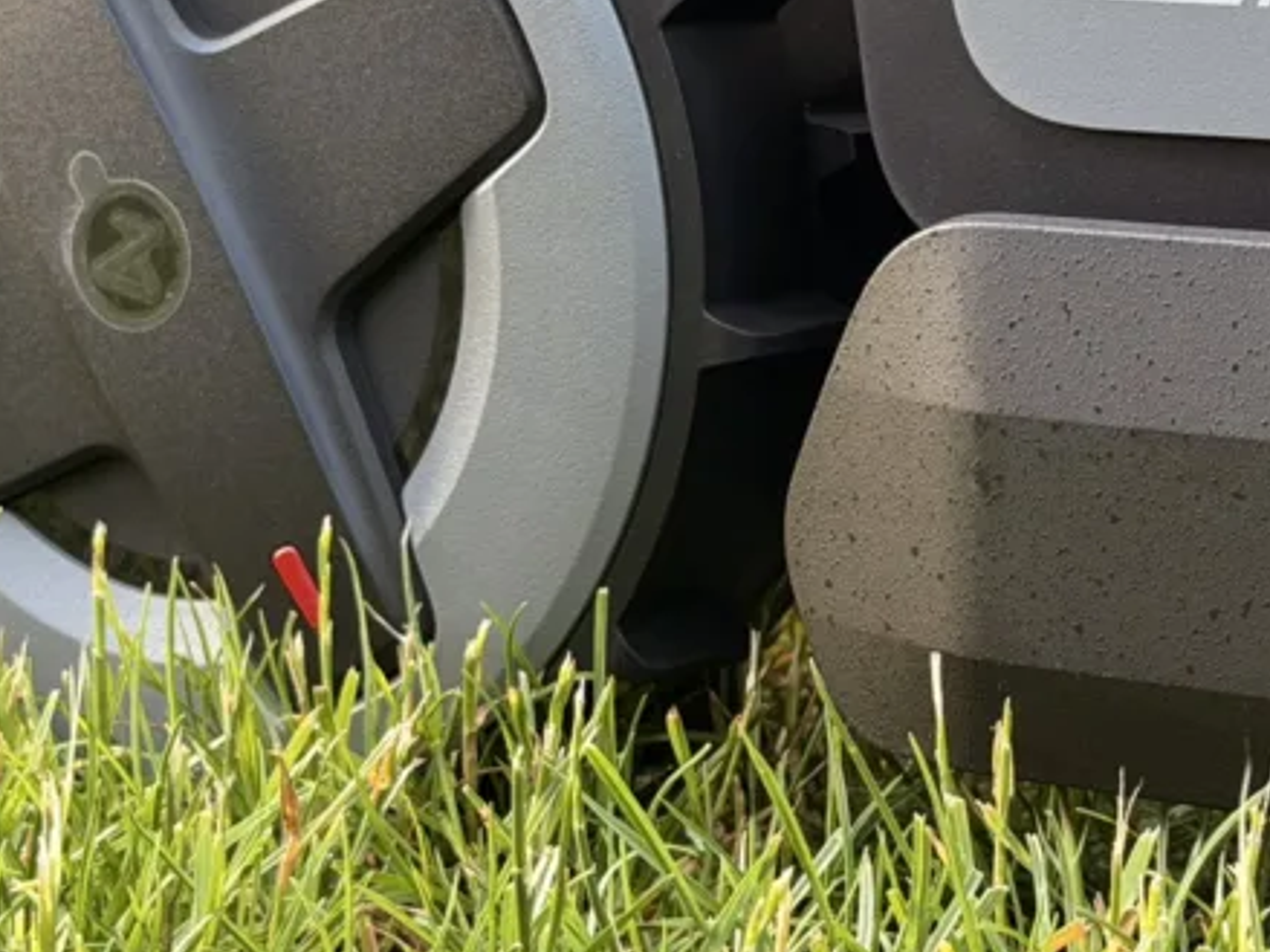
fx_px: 4108
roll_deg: +0.8
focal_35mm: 112
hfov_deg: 17.5
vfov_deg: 13.2
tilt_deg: -9.3
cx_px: 824
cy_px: 344
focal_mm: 6.76
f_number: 1.78
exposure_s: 1/121
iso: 80
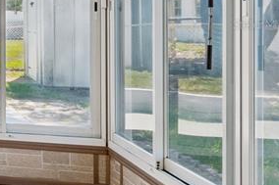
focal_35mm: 54
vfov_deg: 24.4
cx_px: -214
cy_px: 24
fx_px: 418
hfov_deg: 22.6
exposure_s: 1/13
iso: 100
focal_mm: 10
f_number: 7.1
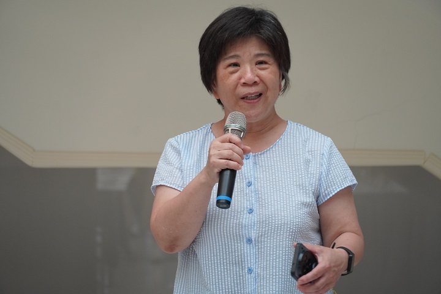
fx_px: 2480
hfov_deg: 10.2
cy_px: 147
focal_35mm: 202
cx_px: 220
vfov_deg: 6.8
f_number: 5.6
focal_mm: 135
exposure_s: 1/250
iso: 800
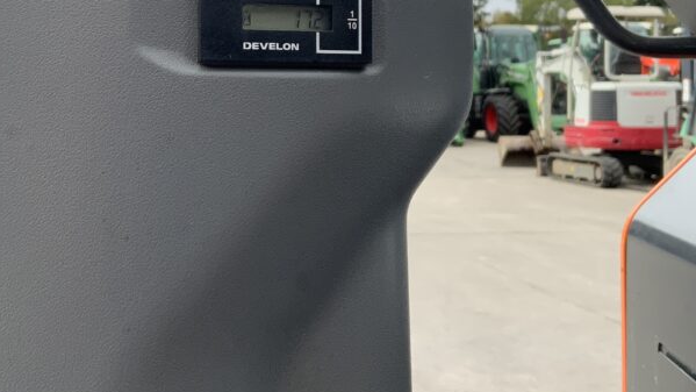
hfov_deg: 38.4
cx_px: 287
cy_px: 74
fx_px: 997
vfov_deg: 21.9
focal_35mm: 54
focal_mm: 3
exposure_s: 1/855
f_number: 1.8
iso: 16
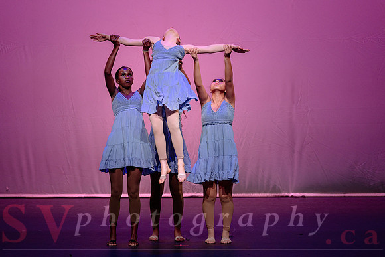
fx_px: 2021
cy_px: 132
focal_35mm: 189
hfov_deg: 10.9
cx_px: 191
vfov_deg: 7.3
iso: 1250
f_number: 2.8
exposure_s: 1/500
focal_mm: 170
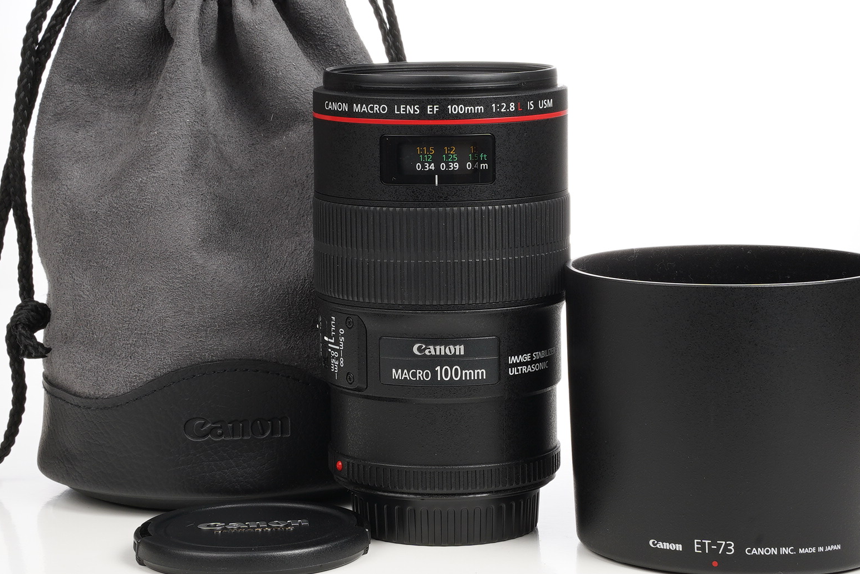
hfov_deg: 19.1
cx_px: 417
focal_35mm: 107
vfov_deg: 12.8
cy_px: 247
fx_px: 2556
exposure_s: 1/250
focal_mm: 56
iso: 200
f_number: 16
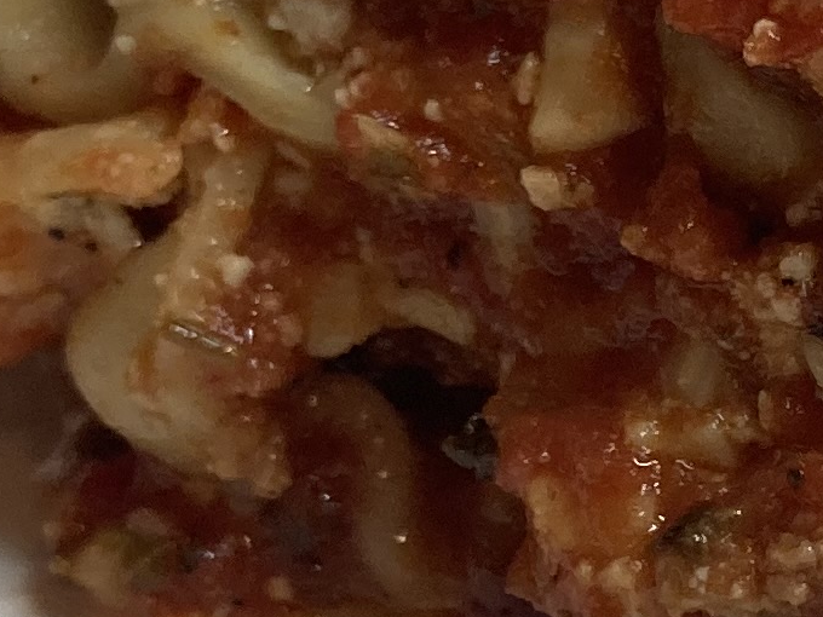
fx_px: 3947
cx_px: 971
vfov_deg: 8.9
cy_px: 217
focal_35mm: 166
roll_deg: +0.4
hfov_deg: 11.7
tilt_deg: -30.2
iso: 64
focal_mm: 3.99
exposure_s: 1/120
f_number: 1.8
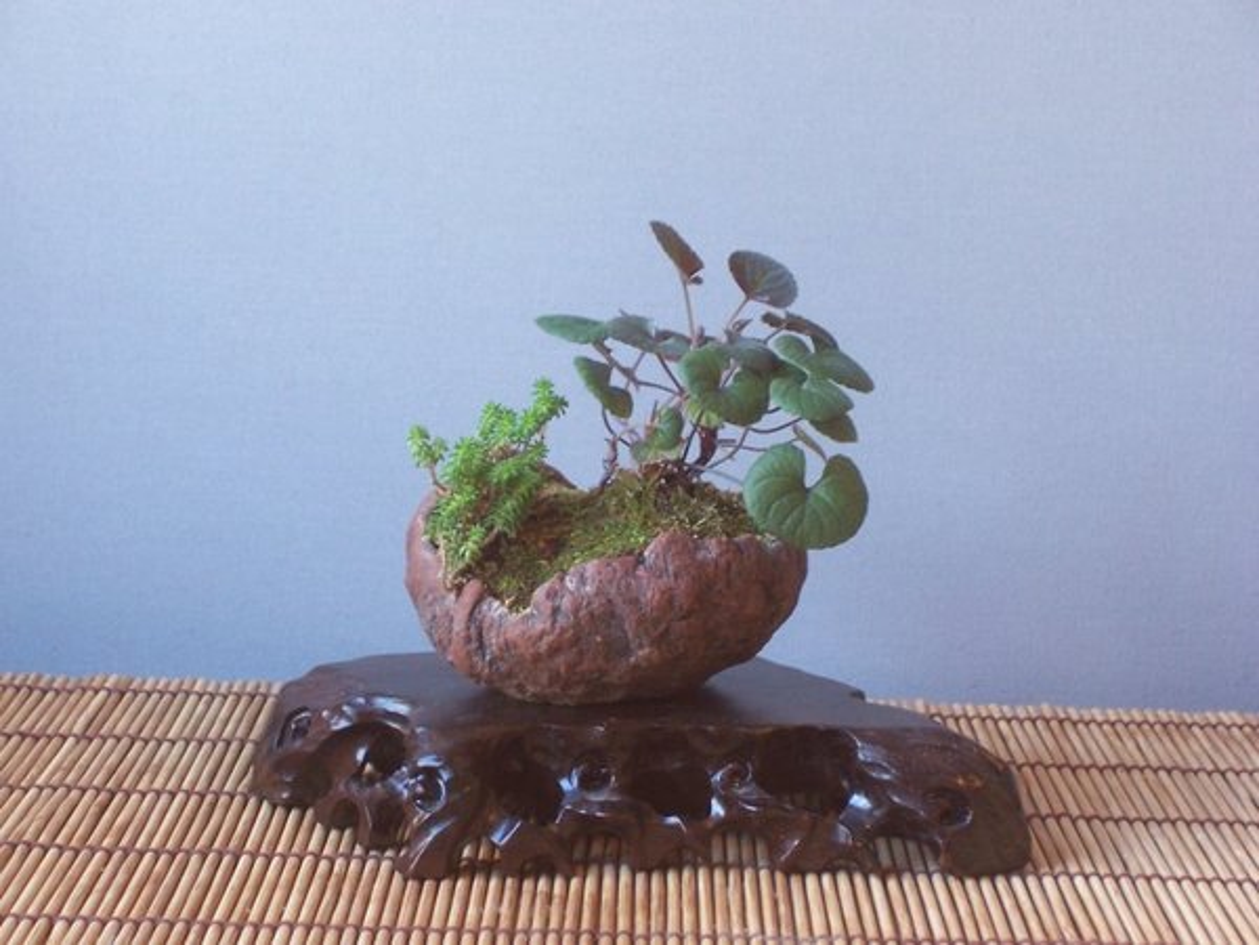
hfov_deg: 19.3
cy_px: 472
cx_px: 630
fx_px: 3710
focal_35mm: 102
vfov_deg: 14.5
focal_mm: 16.8
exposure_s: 1/8
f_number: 4.6
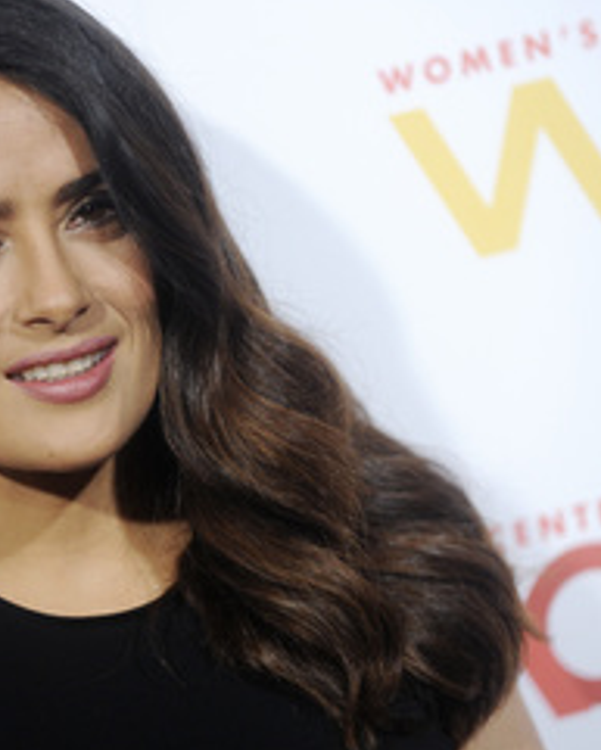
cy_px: 377
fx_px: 4511
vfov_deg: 9.5
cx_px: 93
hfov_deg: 7.6
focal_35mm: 203
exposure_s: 1/640
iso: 1600
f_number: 3.5
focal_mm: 116
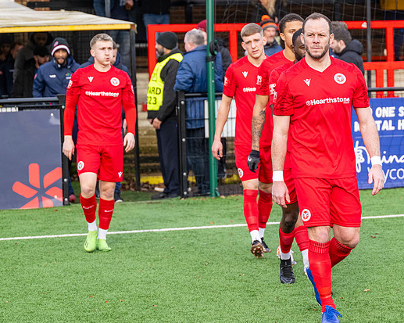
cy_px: 151
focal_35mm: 160
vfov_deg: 9.6
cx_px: 318
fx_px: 1912
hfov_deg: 12.0
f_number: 4
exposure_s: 1/1600
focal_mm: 98
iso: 800
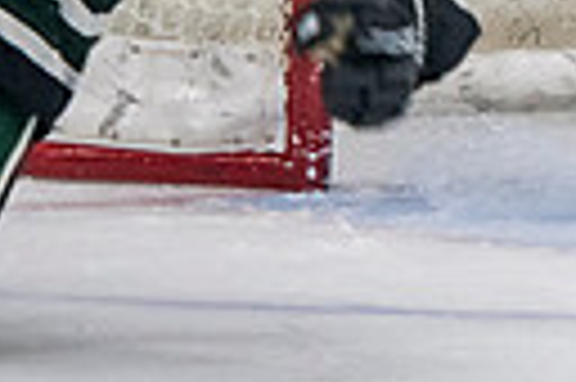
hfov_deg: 2.2
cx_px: 1256
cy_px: -337
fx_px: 15133
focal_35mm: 947
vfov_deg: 1.4
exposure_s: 1/640
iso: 2000
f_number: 3.2
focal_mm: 150
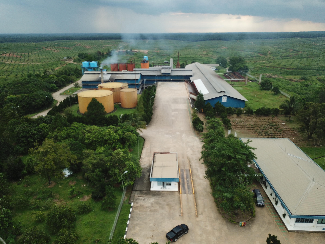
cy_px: 122
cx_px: 162
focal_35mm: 26
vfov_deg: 53.1
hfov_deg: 67.3
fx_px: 244
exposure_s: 1/345
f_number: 2.2
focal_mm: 4.73
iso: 100
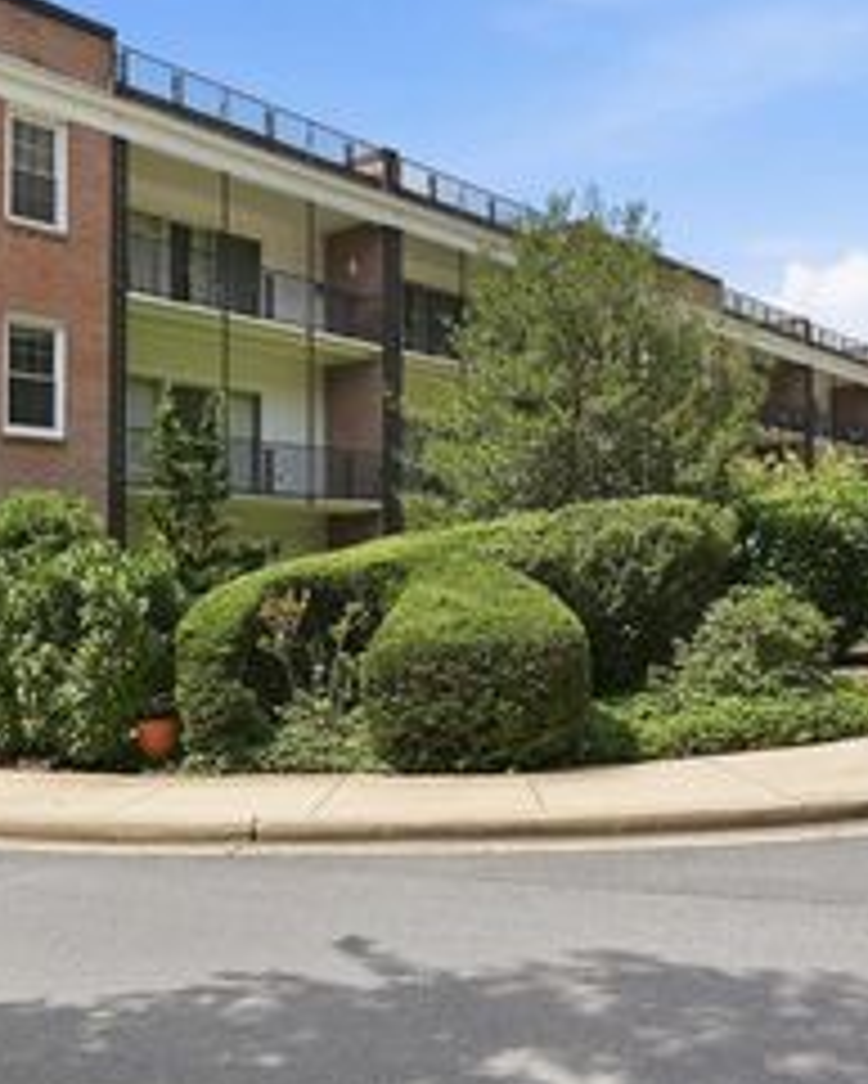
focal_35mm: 35
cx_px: 306
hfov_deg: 41.8
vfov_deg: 51.5
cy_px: 531
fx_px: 1123
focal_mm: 18
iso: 80
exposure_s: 1/125
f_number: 8
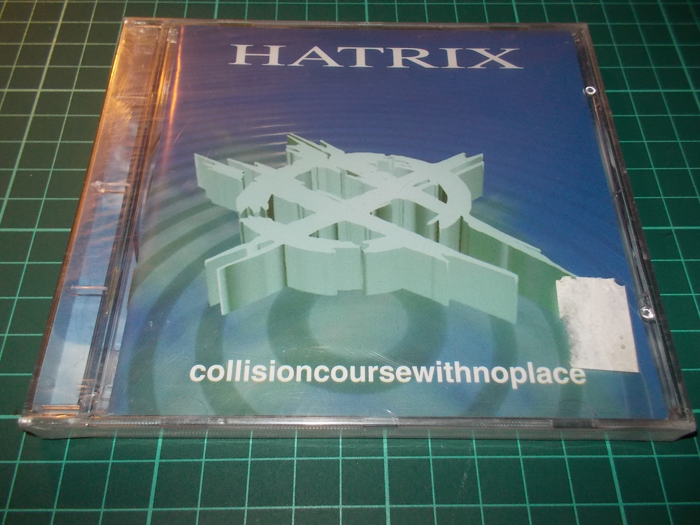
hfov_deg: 61.7
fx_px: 586
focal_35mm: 29
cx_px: 350
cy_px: 262
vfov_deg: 48.2
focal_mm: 4.1
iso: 200
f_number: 3.3
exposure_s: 1/30
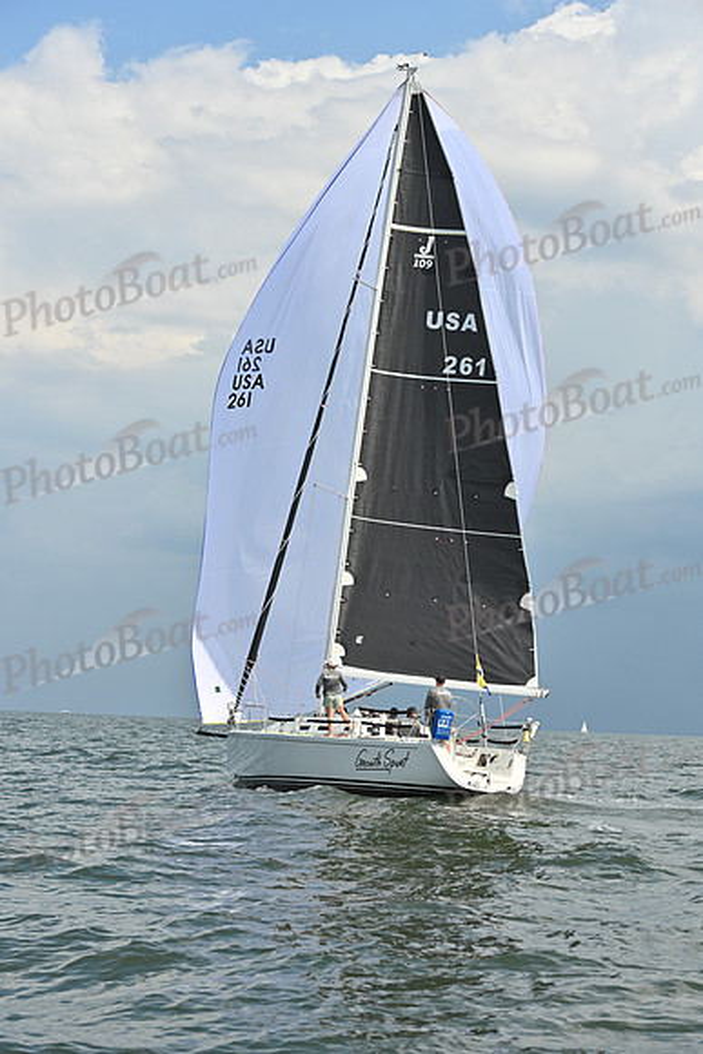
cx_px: 352
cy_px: 527
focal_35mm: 70
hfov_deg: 19.5
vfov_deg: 28.8
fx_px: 2049
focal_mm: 70
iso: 320
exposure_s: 1/1600
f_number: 7.1
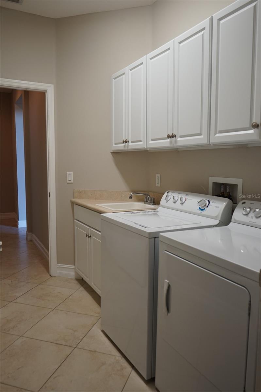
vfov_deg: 65.5
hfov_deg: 46.4
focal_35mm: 28
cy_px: 196
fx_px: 305
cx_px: 130
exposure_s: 1/60
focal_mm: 28
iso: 640
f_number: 6.3
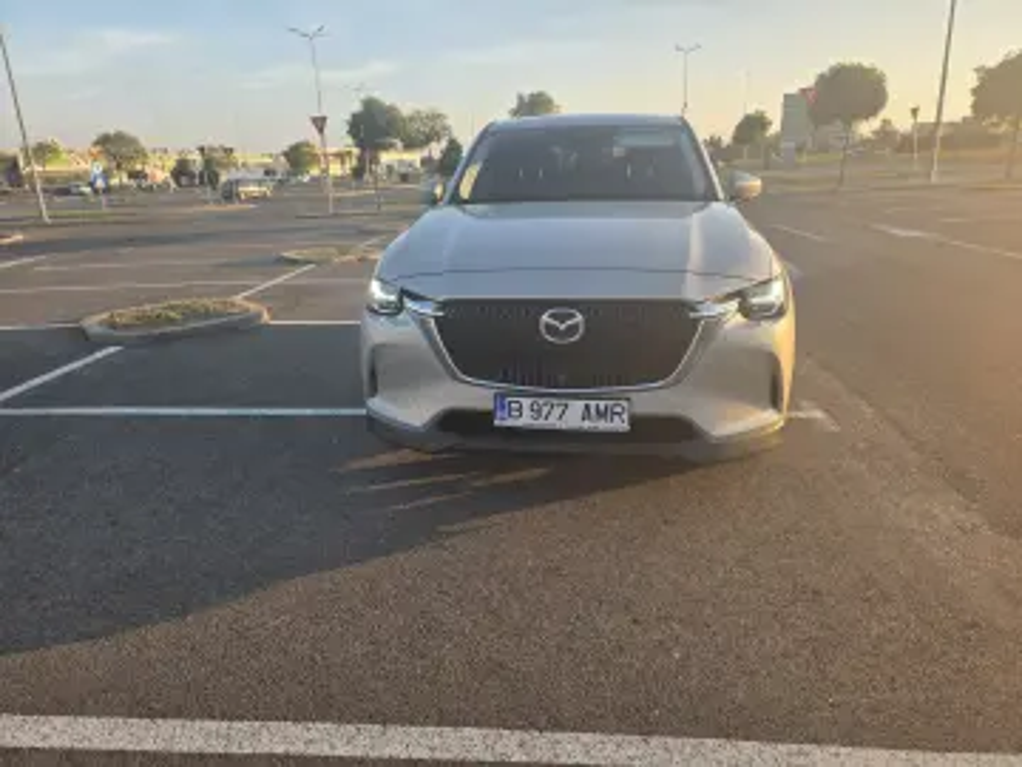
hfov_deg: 73.9
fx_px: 679
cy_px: 384
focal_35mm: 23
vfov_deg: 58.9
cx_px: 511
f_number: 1.7
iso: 16
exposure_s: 1/200
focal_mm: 6.3
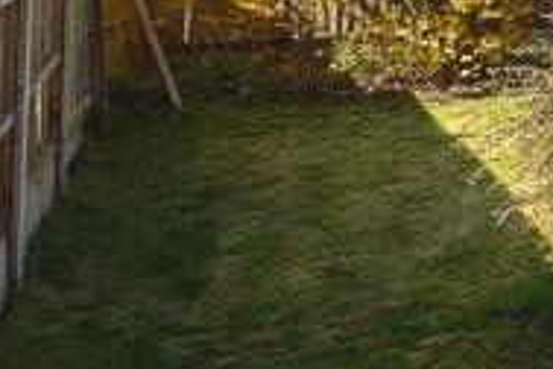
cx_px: 1235
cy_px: -167
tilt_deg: +2.6
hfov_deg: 16.2
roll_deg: +1.7
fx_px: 1213
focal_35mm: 79
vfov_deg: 16.0
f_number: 2.2
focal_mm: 2.22
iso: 50
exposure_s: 1/1715
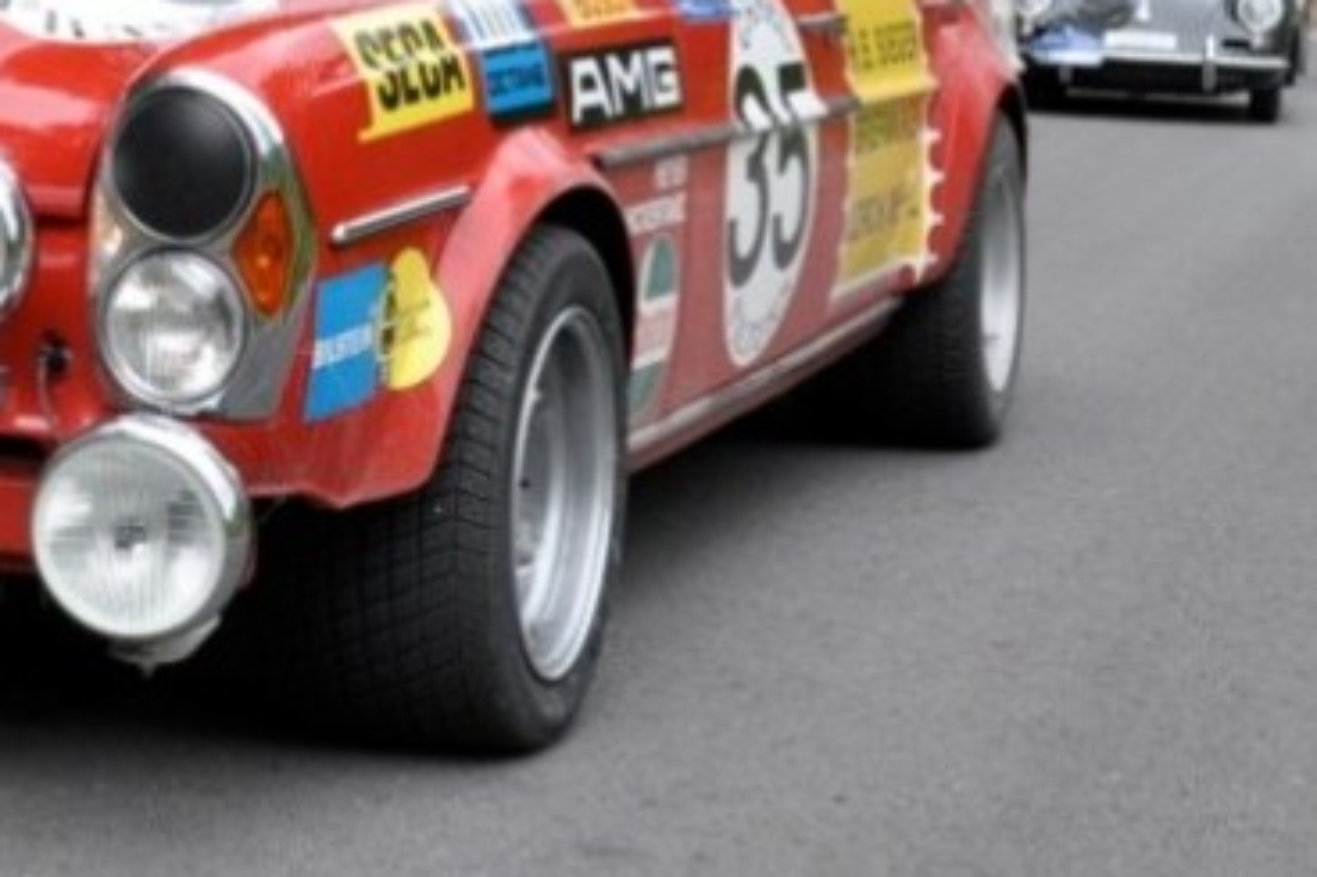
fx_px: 3817
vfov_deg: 13.0
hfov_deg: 19.4
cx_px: 286
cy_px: 59
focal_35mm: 104
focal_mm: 25
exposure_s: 1/500
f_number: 5
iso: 400
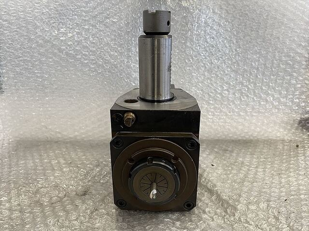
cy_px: 116
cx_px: 154
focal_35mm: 26
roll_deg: -0.3
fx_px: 232
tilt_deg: -18.7
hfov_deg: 67.3
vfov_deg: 53.1
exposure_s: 1/79
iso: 125
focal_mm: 5.1
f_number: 1.6
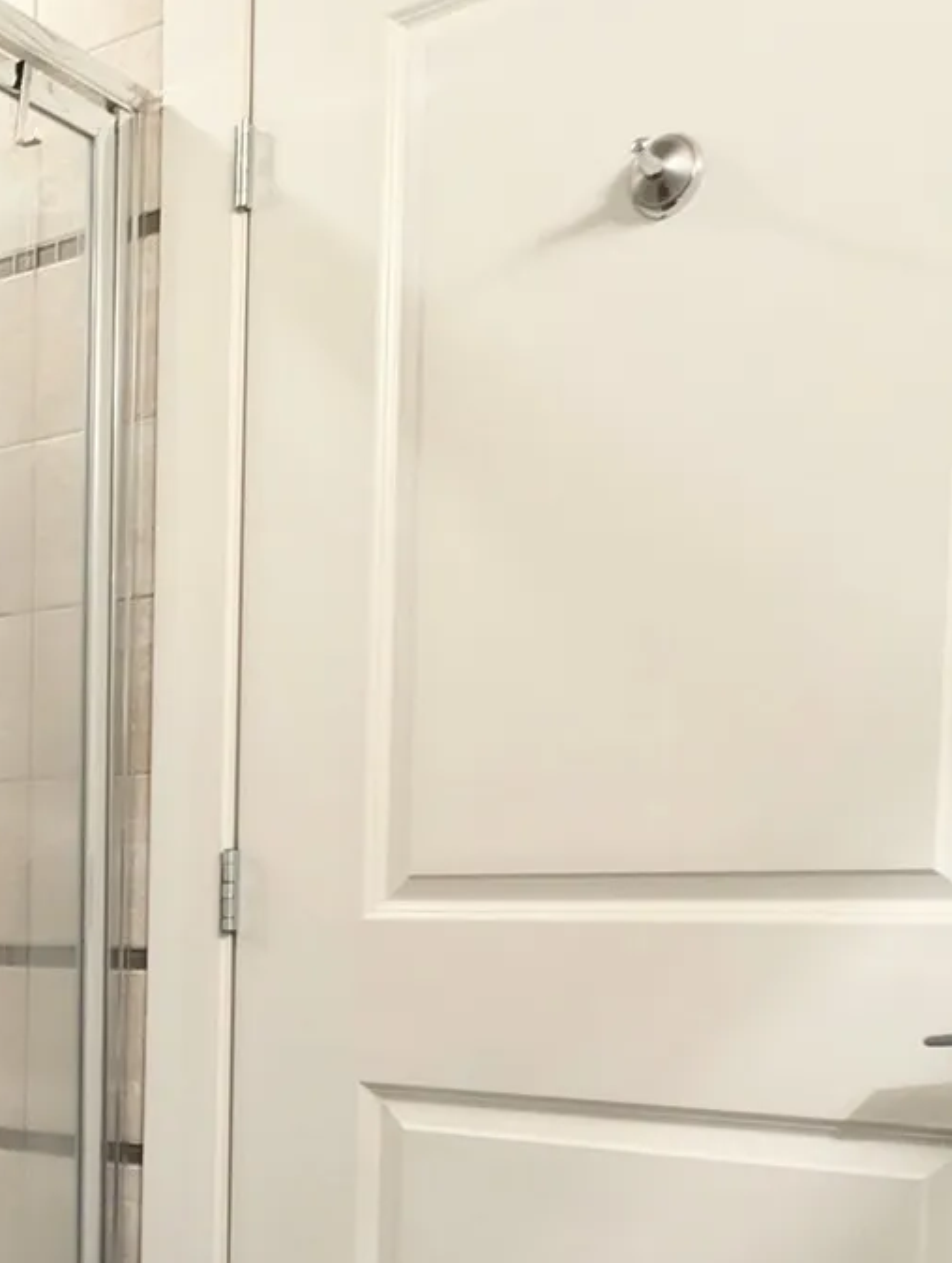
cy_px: 982
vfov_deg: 43.9
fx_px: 1499
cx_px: -630
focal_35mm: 41
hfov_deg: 23.8
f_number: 1.7
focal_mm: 2.02
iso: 57
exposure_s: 1/20
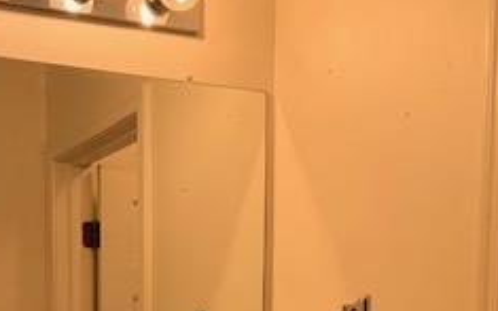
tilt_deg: -3.8
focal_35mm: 75
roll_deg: +2.1
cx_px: 210
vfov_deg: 15.9
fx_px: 1018
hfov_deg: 27.4
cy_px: 468
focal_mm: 4.25
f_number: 1.8
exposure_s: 1/60
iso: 100
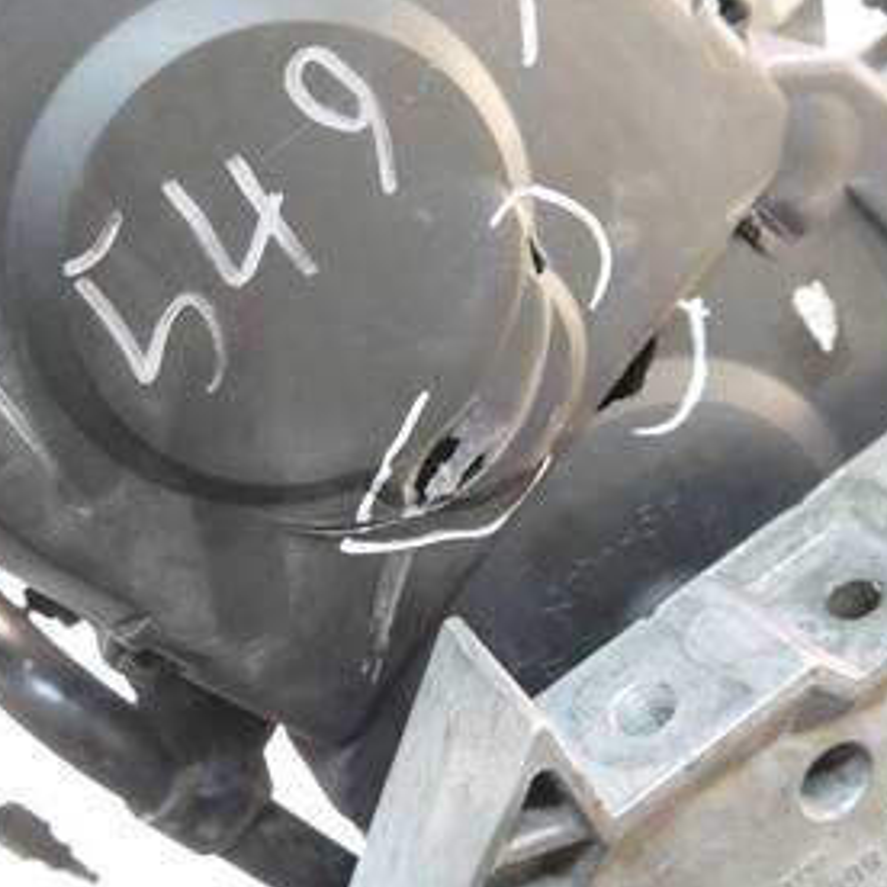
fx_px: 1247
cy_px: 363
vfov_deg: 39.0
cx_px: 418
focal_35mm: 43
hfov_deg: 39.2
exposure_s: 1/30
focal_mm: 14
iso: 3200
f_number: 3.5
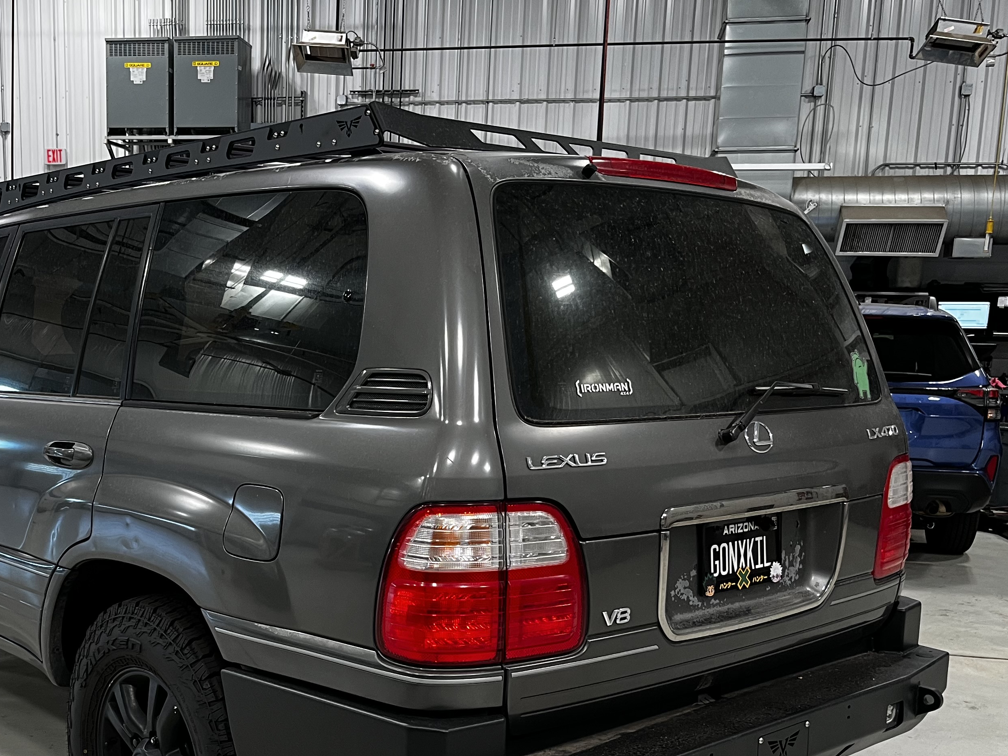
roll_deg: -0.7
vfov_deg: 33.8
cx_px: 331
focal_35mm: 42
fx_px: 1223
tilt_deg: -11.3
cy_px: 552
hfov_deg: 44.1
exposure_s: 1/60
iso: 100
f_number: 1.6
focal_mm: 5.1
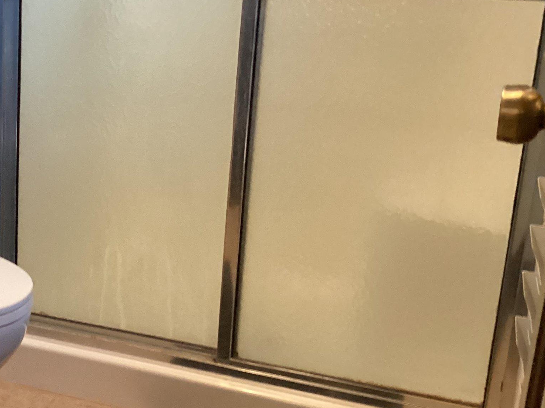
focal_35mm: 62
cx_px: 58
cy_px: 174
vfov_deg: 23.6
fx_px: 976
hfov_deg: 29.9
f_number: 2.4
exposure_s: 1/30
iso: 500
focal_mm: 3.3
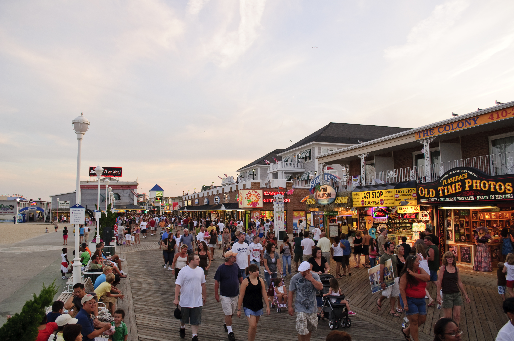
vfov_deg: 47.8
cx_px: 257
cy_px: 170
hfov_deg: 67.4
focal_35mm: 27
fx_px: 385
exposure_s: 1/100
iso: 200
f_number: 5
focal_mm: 18
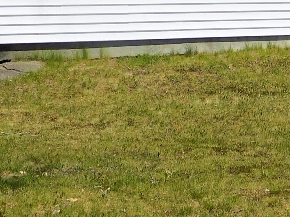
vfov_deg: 8.2
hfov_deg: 11.4
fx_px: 1449
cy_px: -196
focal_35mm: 173
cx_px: 258
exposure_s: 1/640
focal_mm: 7.1
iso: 125
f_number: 7.2
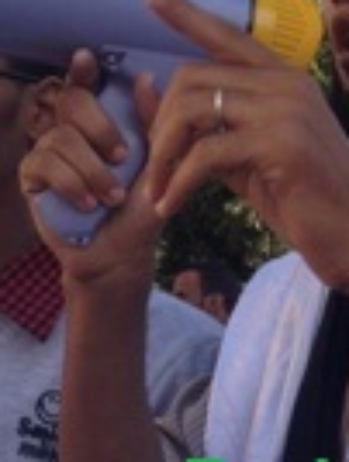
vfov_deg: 16.7
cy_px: 128
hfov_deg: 12.5
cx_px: 352
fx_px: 1568
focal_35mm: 117
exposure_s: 1/627
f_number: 2.4
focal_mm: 4.28
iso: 50
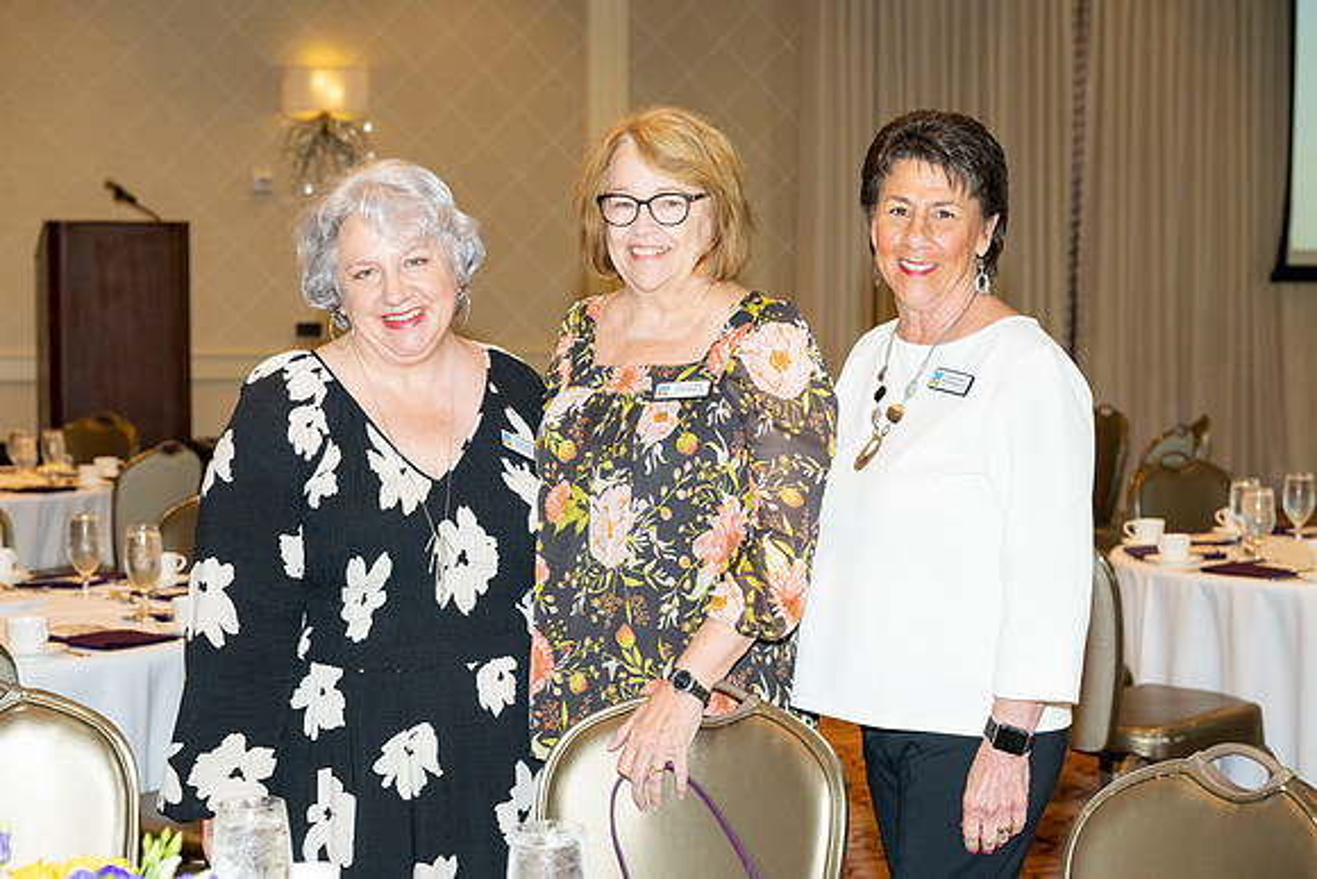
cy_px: 440
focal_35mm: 64
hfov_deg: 31.4
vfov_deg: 21.3
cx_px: 658
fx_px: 2342
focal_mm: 64
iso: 1000
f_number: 5.6
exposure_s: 1/100
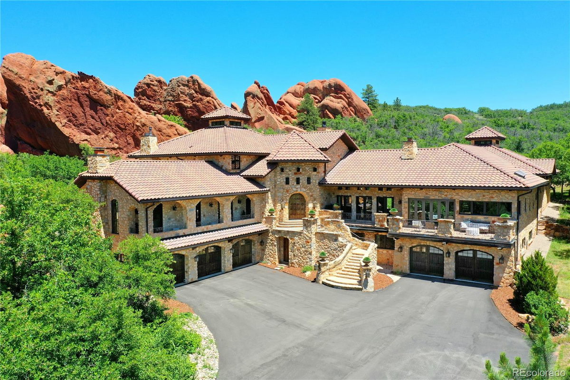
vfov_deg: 46.4
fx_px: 443
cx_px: 285
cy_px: 190
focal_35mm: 28
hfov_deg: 65.5
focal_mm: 10.26
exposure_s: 1/320
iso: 100
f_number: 5
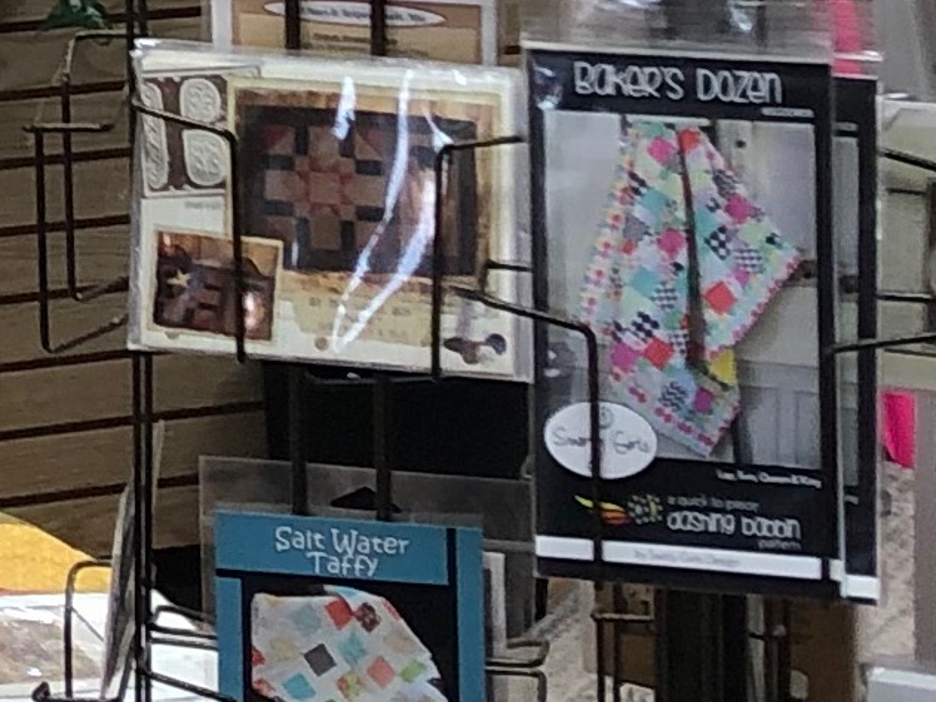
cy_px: -1052
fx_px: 4839
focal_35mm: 179
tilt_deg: -2.2
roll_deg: -0.7
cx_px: -757
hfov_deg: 10.4
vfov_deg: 7.7
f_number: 1.8
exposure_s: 1/30
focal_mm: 3.99
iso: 32
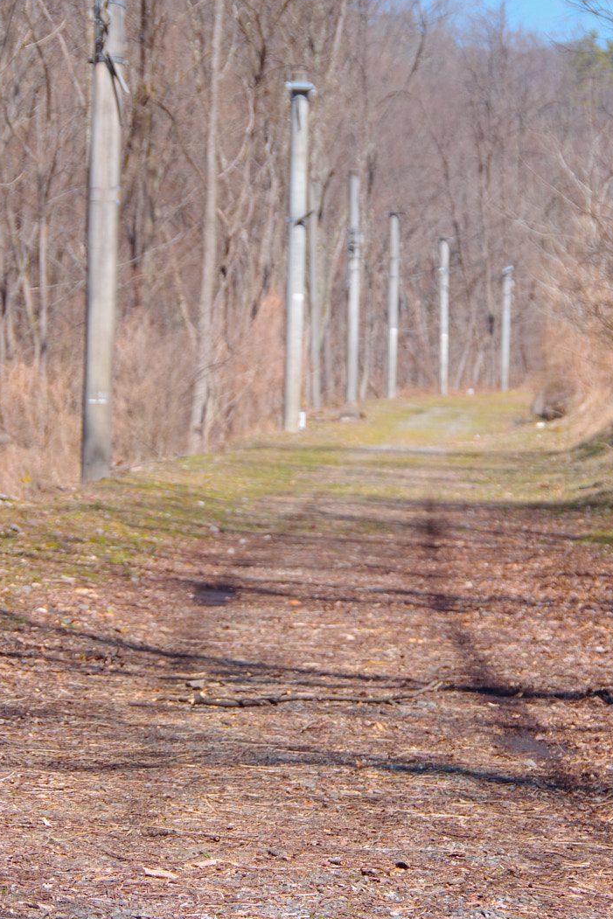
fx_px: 3498
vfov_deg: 15.0
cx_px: 331
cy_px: 519
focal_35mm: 137
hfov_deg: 10.0
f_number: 4.5
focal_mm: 60
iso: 200
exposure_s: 1/500
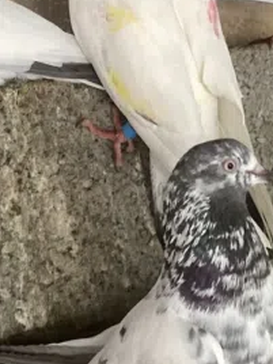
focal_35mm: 62
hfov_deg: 23.6
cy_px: 50
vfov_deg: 30.1
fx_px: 652
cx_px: 125
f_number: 1.8
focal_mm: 4.25
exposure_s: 1/60
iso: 160
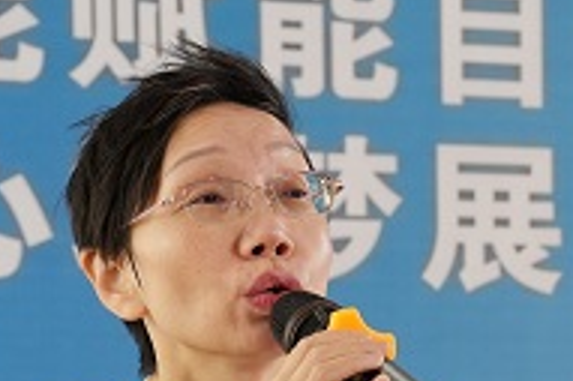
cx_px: 603
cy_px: 495
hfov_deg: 12.0
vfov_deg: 8.0
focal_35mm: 169
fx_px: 2688
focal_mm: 46
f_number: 5.6
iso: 2000
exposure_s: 1/320
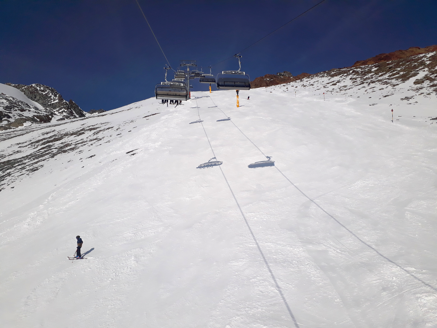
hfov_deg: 65.3
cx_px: 218
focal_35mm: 27
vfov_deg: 51.4
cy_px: 164
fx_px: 341
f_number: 1.9
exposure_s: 1/10309
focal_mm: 3.6
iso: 40
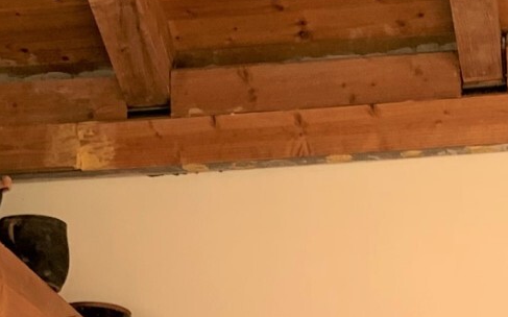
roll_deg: +0.7
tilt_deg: +3.7
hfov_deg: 14.4
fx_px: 2007
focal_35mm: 145
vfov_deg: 8.3
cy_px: 770
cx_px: 266
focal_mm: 4.25
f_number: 1.8
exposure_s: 1/121
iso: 80
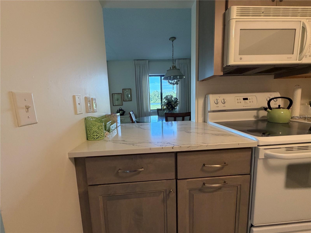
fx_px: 126
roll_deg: +3.7
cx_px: 156
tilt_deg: -7.4
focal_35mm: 14
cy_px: 116
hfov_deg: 102.1
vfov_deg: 85.7
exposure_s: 1/120
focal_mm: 2.22
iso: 250
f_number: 2.2
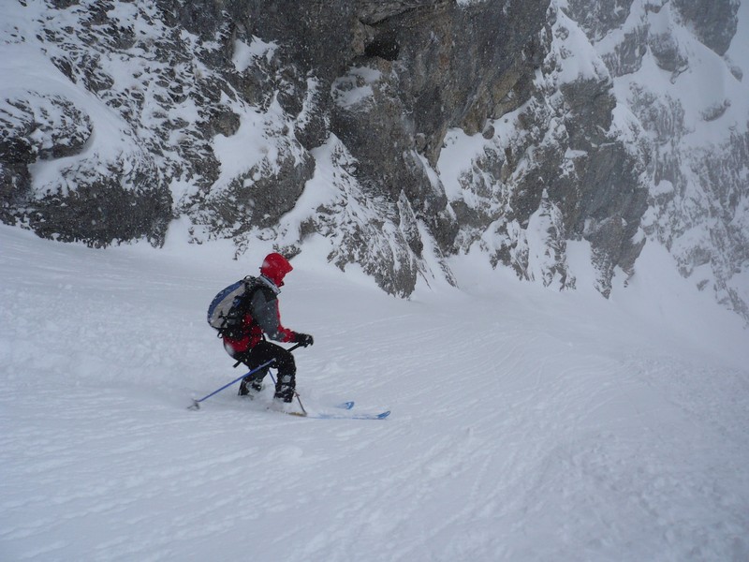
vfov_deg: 40.7
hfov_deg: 52.6
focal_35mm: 35
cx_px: 374
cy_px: 281
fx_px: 757
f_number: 8
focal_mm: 5.8
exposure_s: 1/320
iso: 100
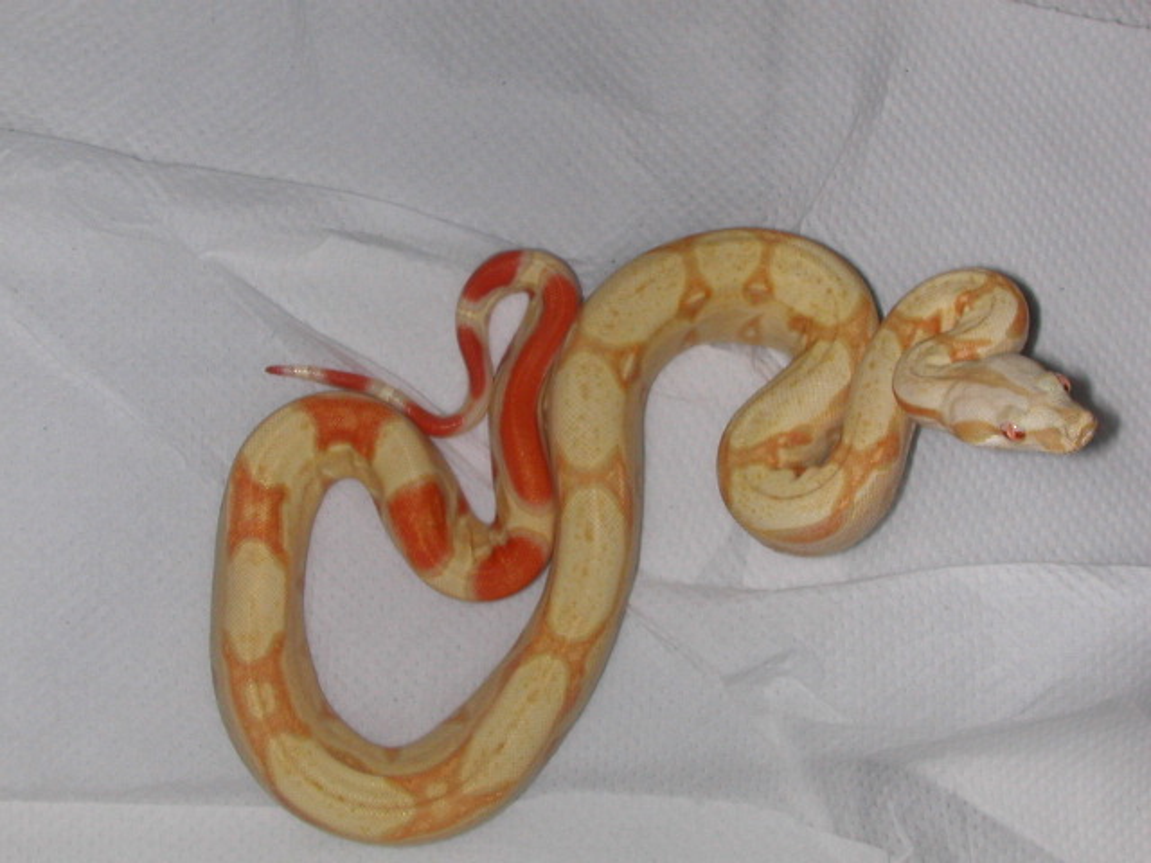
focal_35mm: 58
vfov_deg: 25.2
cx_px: 576
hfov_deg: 33.2
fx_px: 1929
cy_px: 432
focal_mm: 8.9
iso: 100
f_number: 5.6
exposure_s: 1/59.9
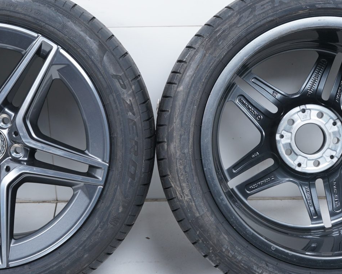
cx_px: 153
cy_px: 108
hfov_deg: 26.4
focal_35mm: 72
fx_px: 729
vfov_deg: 21.2
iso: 250
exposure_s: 1/125
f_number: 7.1
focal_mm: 38
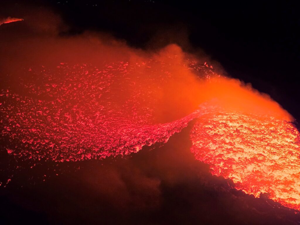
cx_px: 150
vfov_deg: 21.3
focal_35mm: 69
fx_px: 598
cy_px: 112
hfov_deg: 28.2
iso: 160
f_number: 2.4
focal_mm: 7.9
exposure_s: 1/100
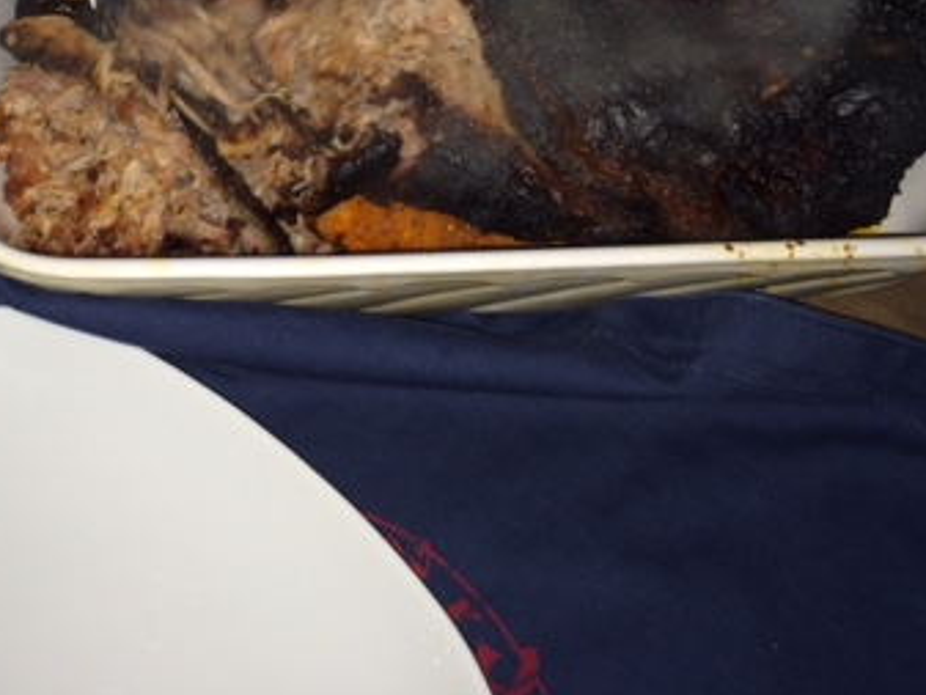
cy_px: 38
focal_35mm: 55
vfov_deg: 25.5
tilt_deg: -52.1
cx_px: 316
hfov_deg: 34.6
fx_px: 1472
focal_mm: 4.15
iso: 32
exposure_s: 1/24
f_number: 2.2
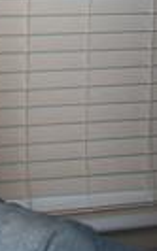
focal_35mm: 142
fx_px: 973
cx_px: -388
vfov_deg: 14.1
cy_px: -84
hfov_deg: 7.5
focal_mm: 32
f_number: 2.8
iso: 100
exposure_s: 1/100
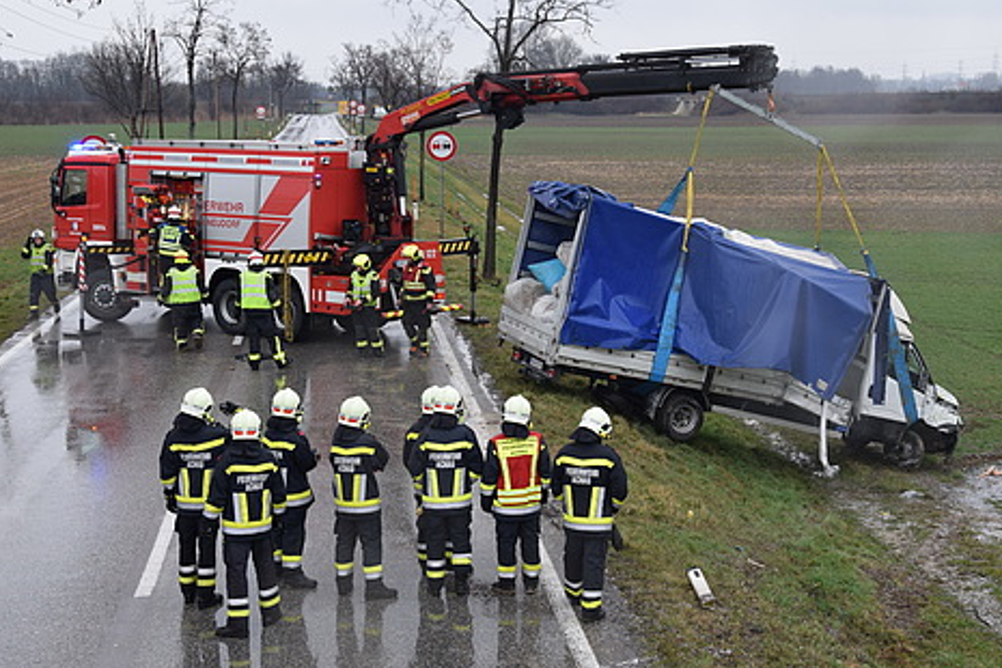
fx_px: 1364
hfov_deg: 40.3
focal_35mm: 49
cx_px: 505
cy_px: 333
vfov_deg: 27.5
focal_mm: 32
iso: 400
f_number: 6.3
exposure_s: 1/160
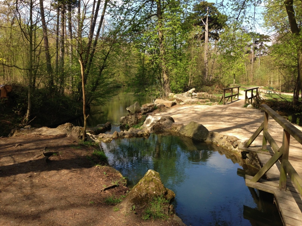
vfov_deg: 42.9
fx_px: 288
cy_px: 113
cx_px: 151
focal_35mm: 33
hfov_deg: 55.4
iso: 50
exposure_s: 1/553
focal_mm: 4.13
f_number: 2.4
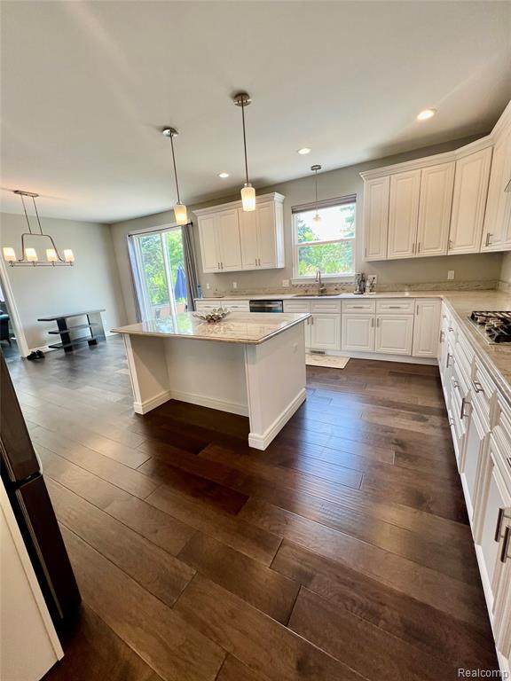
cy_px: 340
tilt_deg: -13.2
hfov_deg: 89.9
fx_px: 256
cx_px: 256
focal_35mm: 13
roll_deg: +4.0
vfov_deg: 106.2
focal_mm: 1.57
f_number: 1.8
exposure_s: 1/120
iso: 64
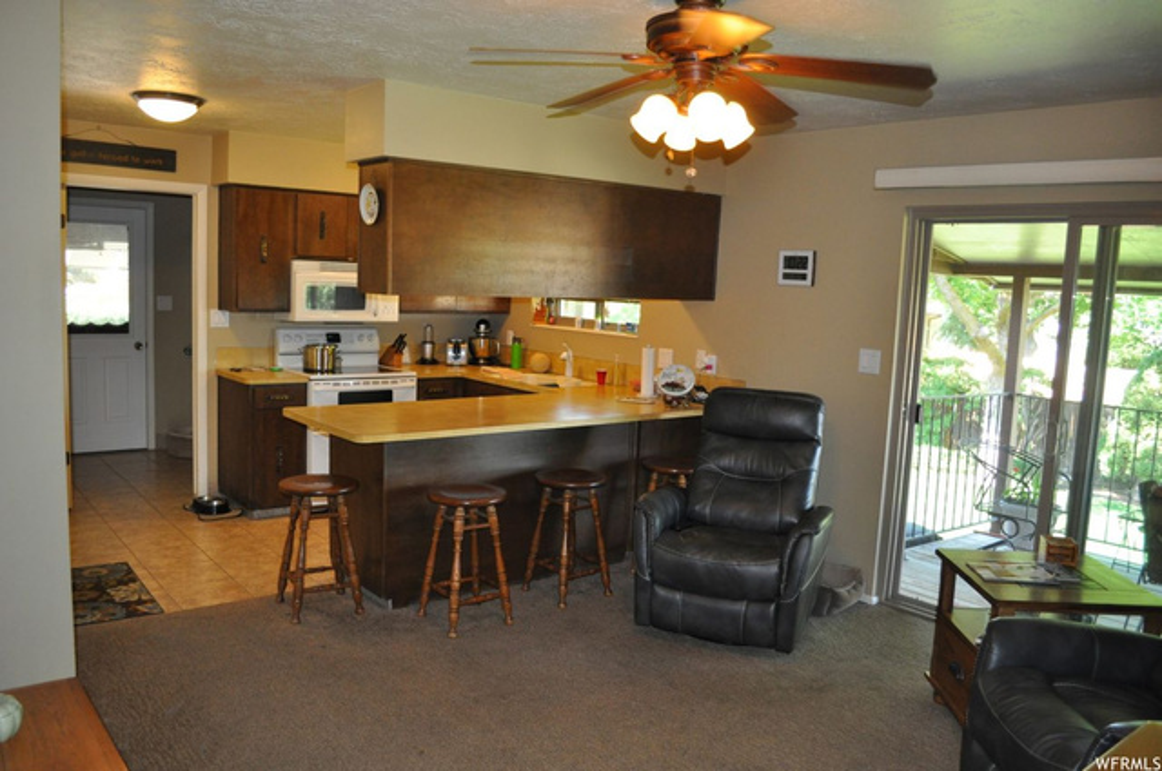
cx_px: 581
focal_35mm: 27
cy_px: 386
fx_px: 870
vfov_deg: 47.8
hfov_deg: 67.4
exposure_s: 1/80
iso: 800
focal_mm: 18
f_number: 3.5
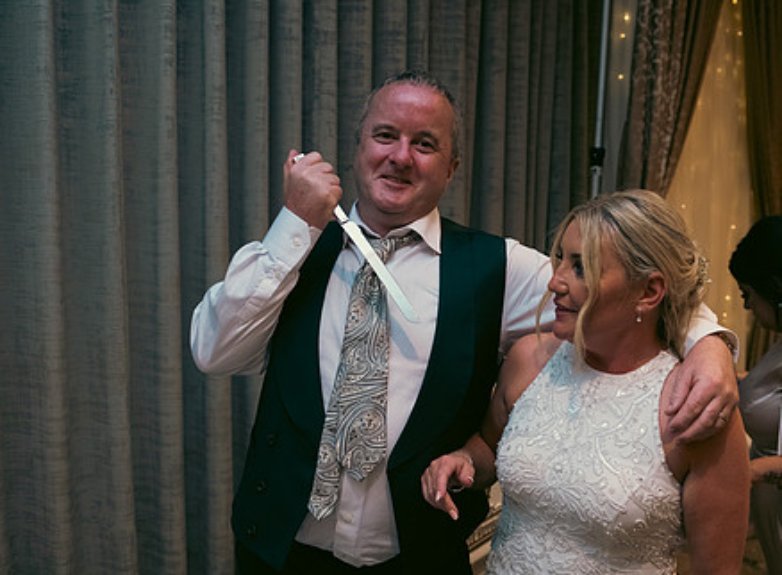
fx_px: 763
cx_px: 441
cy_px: 306
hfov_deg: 54.1
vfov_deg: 41.3
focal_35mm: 34
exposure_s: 1/160
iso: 800
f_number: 3.5
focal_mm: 24
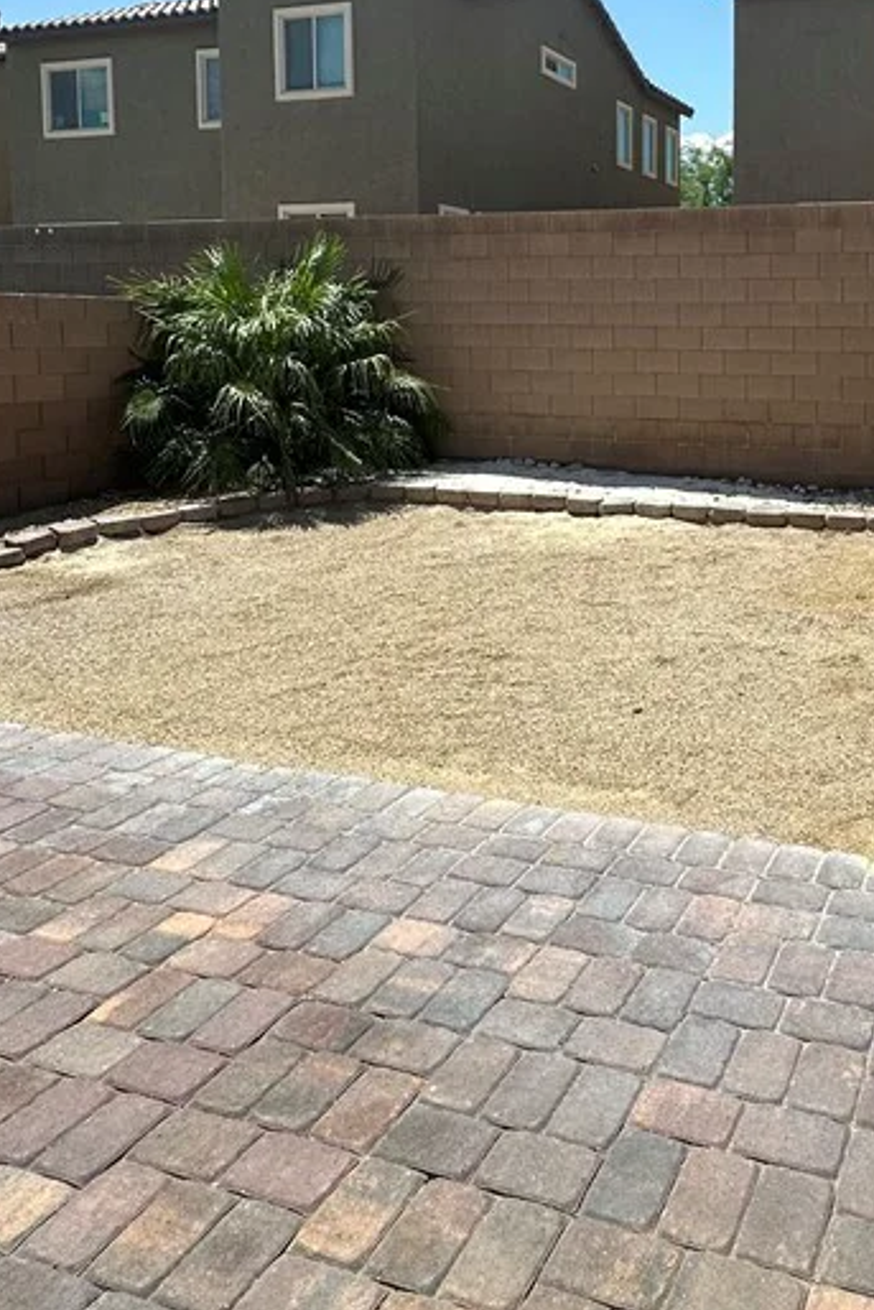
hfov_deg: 42.3
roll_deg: +0.1
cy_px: 395
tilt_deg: -2.3
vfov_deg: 61.4
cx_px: 739
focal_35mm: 29
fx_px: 1055
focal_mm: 2.22
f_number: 2.2
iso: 50
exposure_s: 1/1715
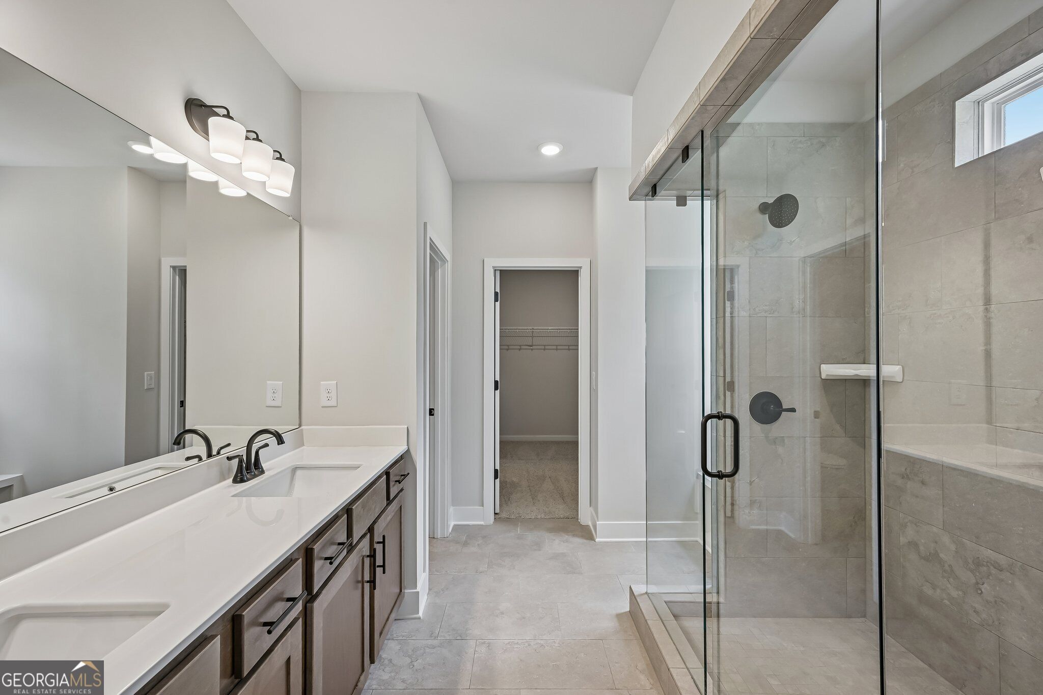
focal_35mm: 15
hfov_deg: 100.4
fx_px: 435
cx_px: 522
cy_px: 348
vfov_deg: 77.3
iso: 100
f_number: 8
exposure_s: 1/20
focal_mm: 15
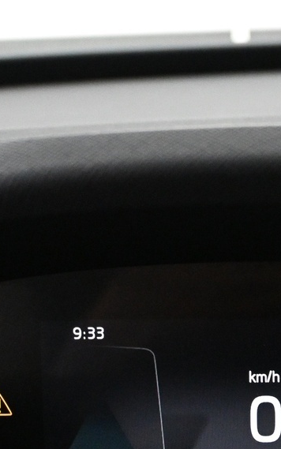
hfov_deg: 10.9
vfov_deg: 17.3
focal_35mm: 120
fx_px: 1466
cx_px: 279
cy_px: 329
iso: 4000
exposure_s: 1/50
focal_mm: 27.5
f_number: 4.5
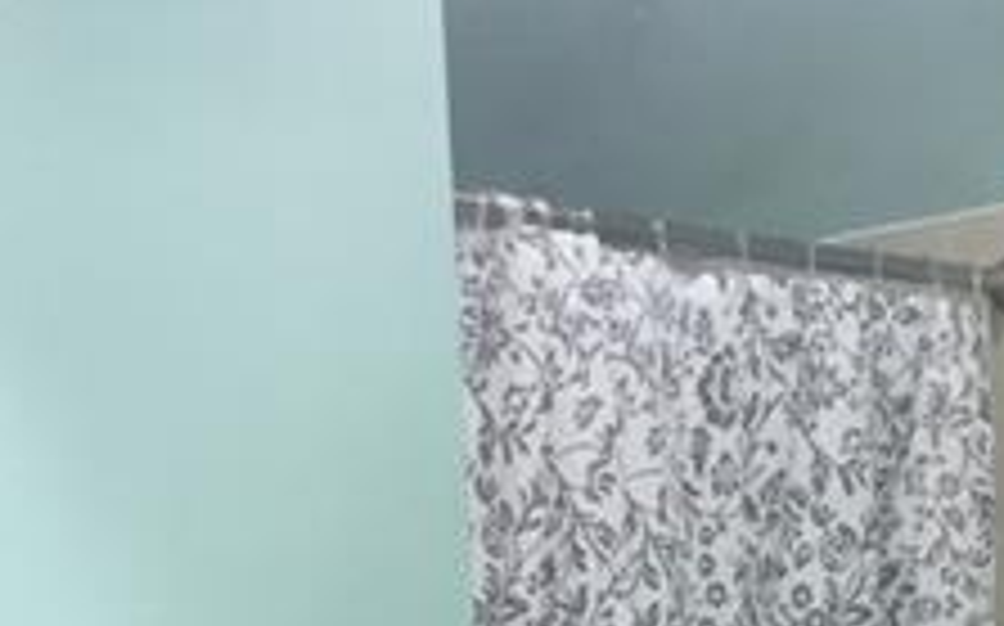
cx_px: 275
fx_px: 2898
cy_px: 1576
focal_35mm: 106
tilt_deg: -15.5
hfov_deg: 19.5
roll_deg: +4.8
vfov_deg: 10.4
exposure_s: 1/30
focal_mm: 4.15
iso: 64
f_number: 2.2
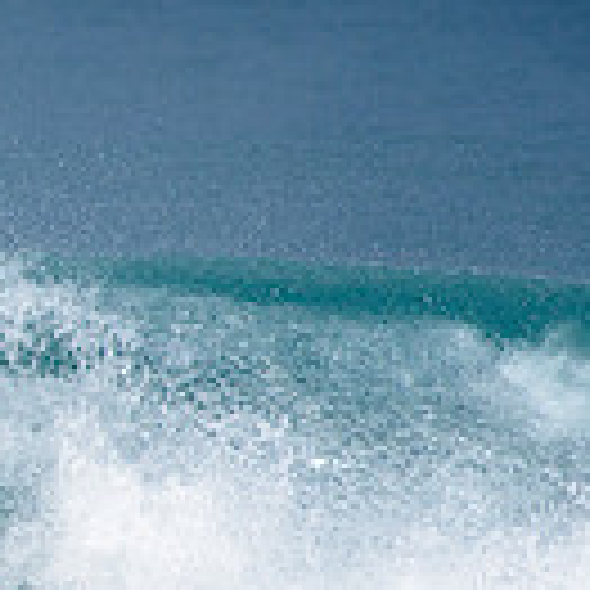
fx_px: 36272
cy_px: 363
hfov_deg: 0.9
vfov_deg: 0.9
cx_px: -622
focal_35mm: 1881
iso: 160
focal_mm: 500
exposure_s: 1/2000
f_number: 5.6
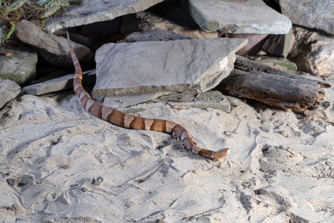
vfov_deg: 15.2
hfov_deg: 22.6
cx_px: 167
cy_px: 112
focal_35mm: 90
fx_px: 835
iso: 400
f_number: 10
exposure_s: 1/3
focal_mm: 90
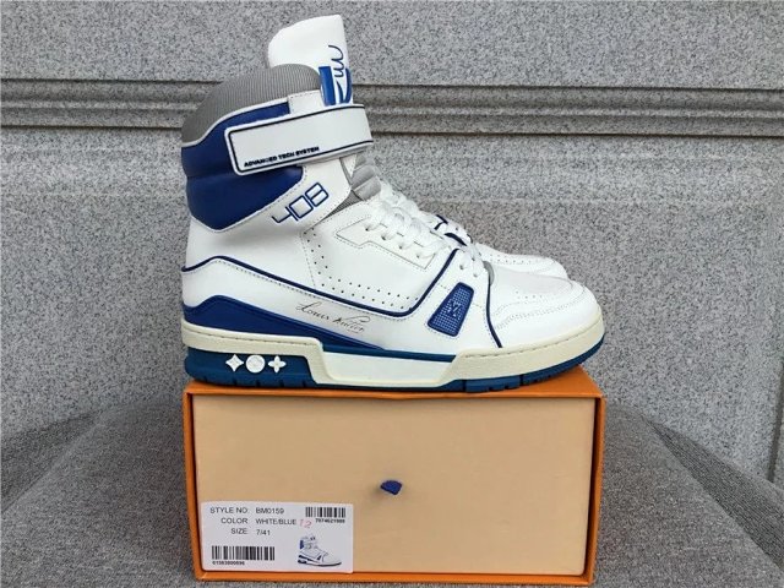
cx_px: 392
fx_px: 702
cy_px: 294
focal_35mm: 31
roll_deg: -0.2
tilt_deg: -12.4
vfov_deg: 45.4
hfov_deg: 58.4
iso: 25
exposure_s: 1/1148
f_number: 2.4
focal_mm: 3.3
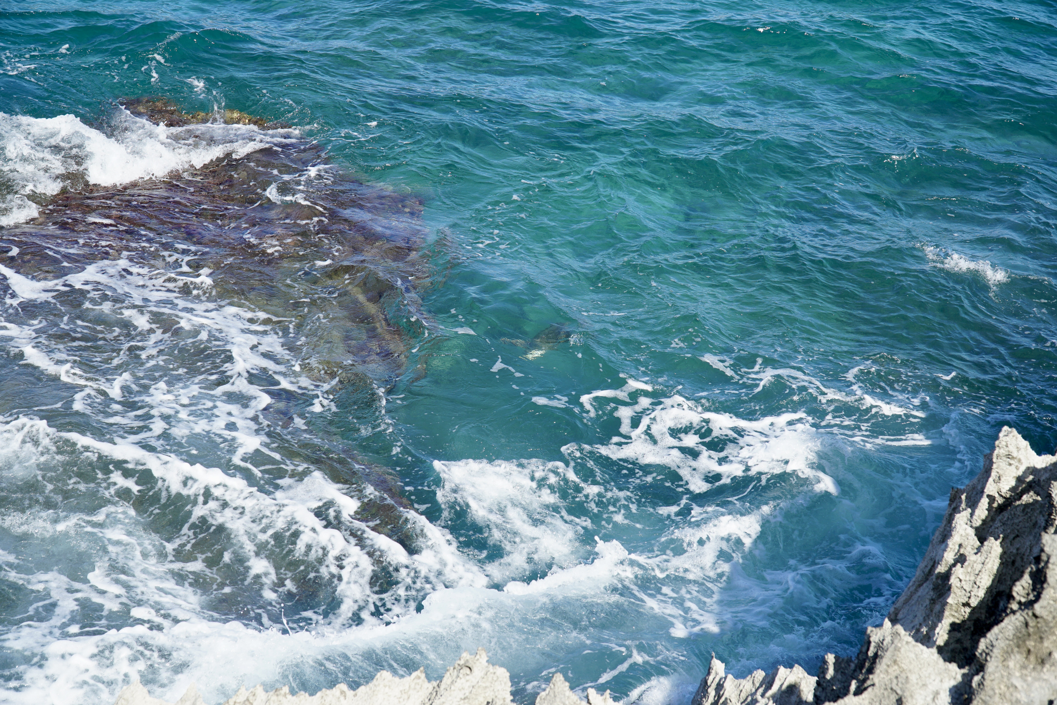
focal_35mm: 60
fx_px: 1762
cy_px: 352
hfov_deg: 33.4
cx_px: 528
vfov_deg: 22.6
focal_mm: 40
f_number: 7.1
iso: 100
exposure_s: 1/250
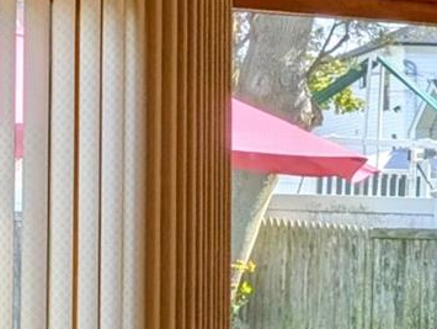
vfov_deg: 10.8
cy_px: 150
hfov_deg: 13.1
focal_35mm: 138
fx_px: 1744
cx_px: 748
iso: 21
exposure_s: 1/254
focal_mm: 6.9
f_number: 1.68
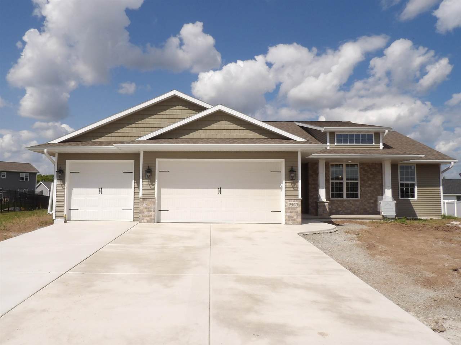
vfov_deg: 56.8
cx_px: 230
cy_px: 172
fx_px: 319
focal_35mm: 24
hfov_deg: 71.6
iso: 100
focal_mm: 4.3
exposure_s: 1/444
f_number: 7.4
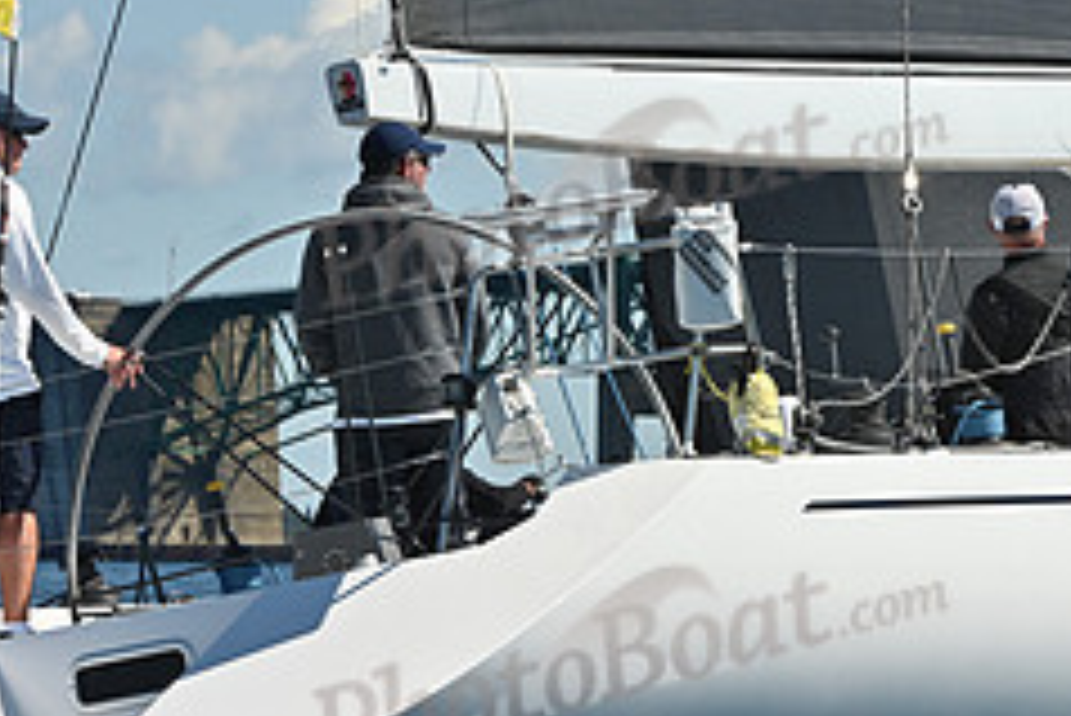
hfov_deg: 6.0
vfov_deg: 4.0
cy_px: 363
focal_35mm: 341
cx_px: 1184
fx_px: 10151
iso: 320
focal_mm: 140
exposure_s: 1/1000
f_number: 9
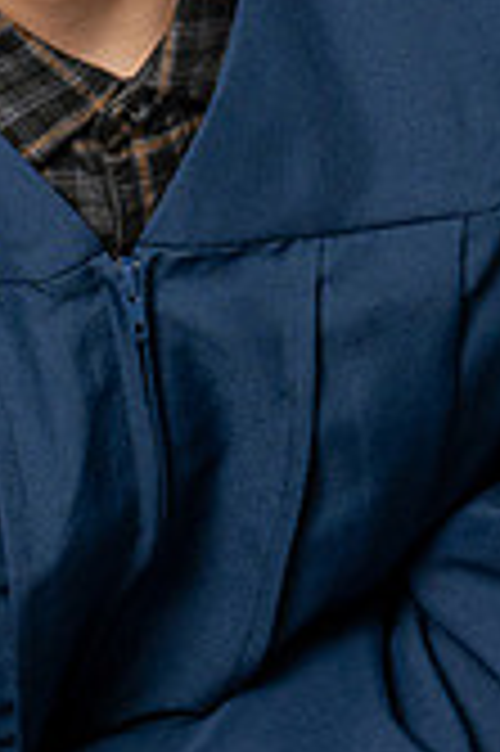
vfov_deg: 5.9
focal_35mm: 349
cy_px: 191
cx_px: 251
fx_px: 7285
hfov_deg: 3.9
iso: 200
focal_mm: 57
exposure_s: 1/200
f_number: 4
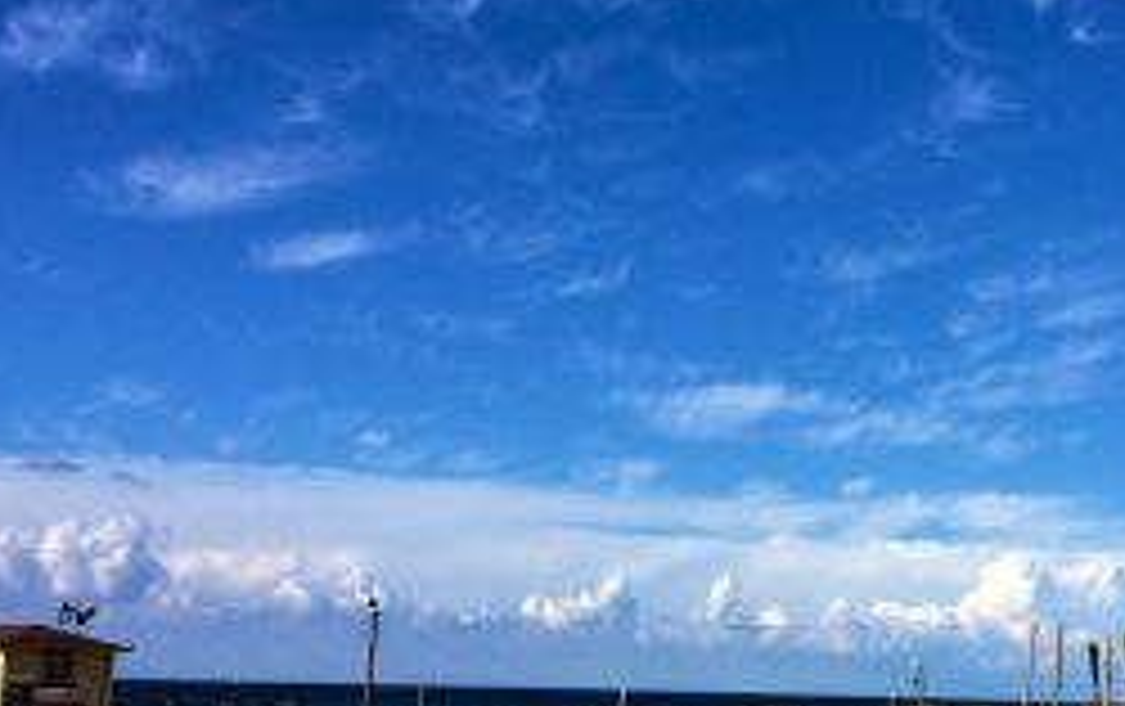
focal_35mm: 54
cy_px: 477
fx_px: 1658
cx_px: 868
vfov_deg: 23.9
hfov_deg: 36.4
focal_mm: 4.15
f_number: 2.2
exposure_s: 1/3731
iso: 32
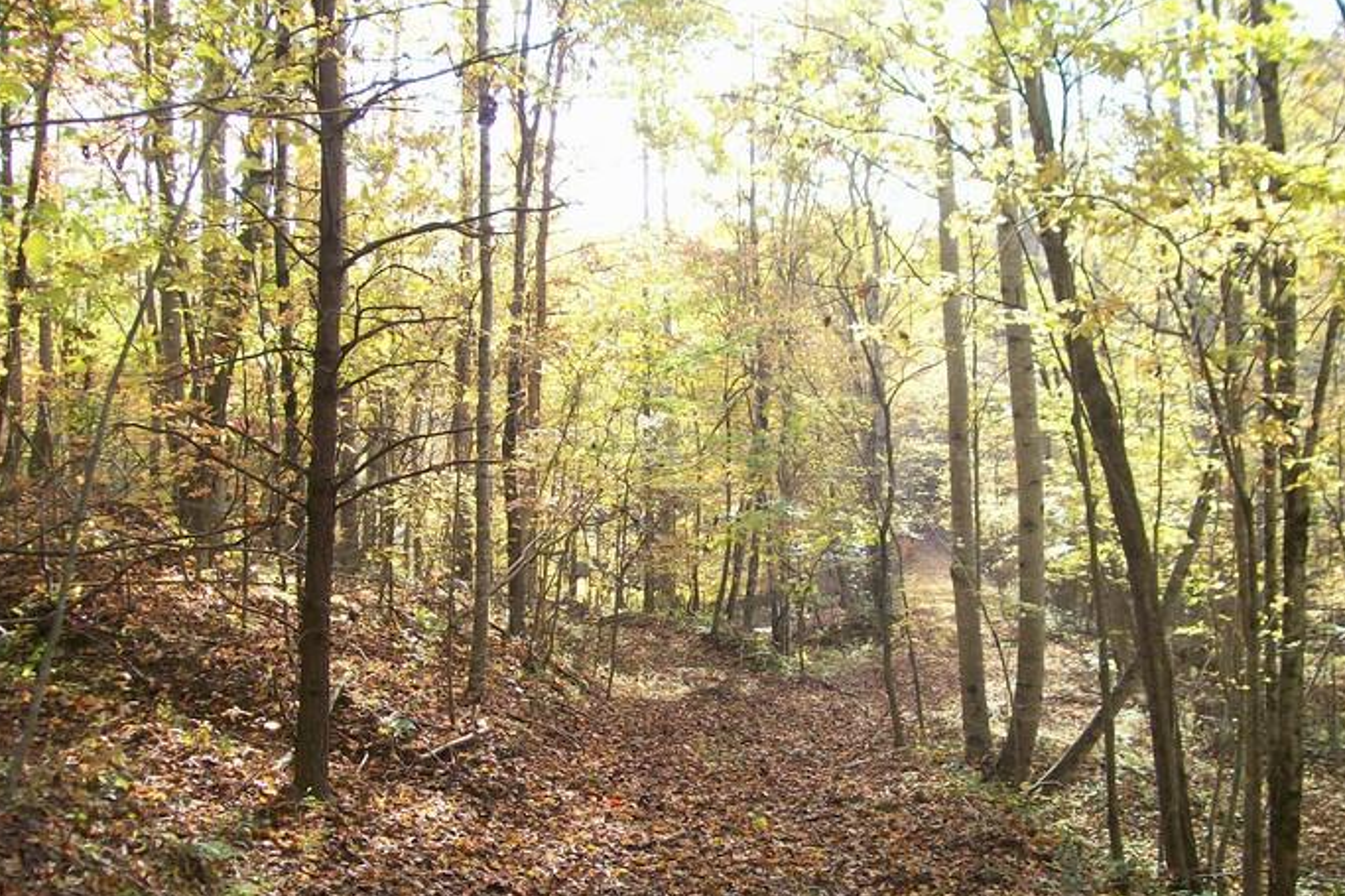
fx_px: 1457
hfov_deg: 49.6
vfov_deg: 34.1
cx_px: 691
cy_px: 519
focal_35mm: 39
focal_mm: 6
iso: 80
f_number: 2.7
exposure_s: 1/125
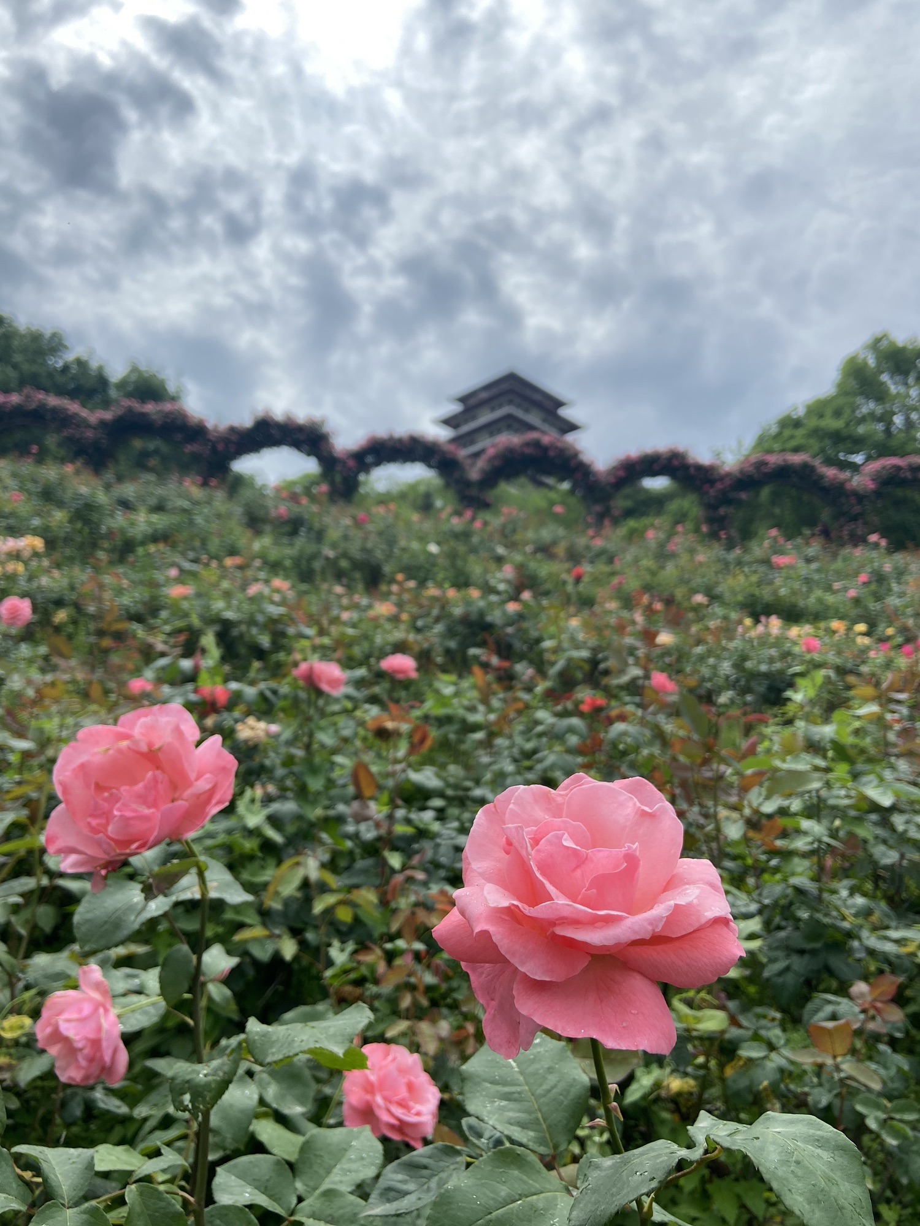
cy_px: 613
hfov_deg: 53.1
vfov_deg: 67.3
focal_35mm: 26
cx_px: 460
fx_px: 921
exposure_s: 1/1754
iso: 32
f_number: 1.8
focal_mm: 4.25
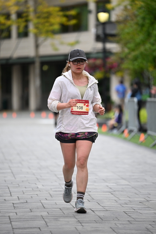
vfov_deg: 10.3
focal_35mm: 200
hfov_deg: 6.9
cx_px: 78
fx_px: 1299
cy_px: 117
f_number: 2.8
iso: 1600
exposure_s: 1/5000
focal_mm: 200
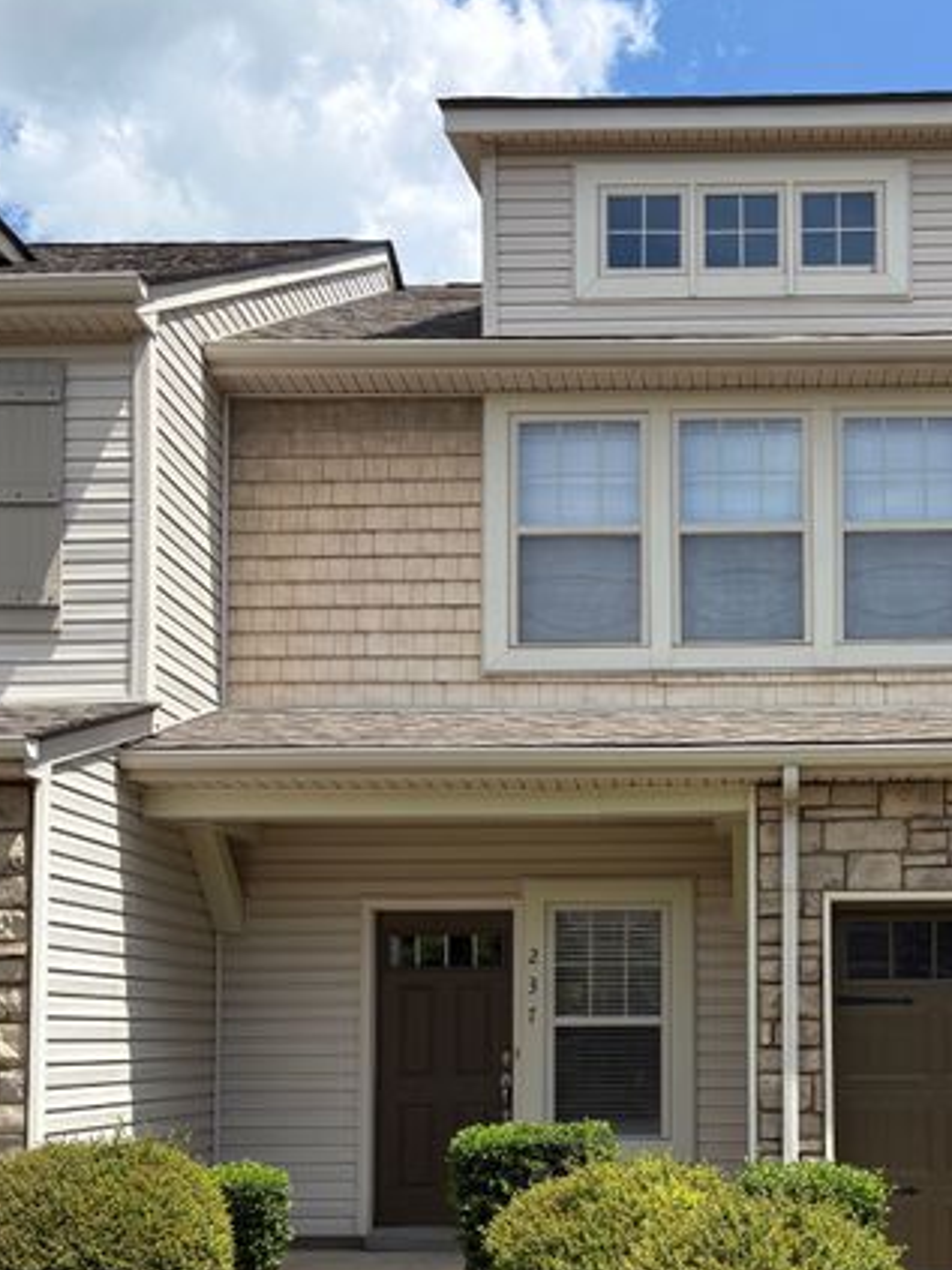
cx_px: 703
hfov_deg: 34.5
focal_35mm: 41
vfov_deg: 44.2
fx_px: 1504
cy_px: 962
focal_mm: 5.96
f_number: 1.6
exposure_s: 1/2747
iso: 50
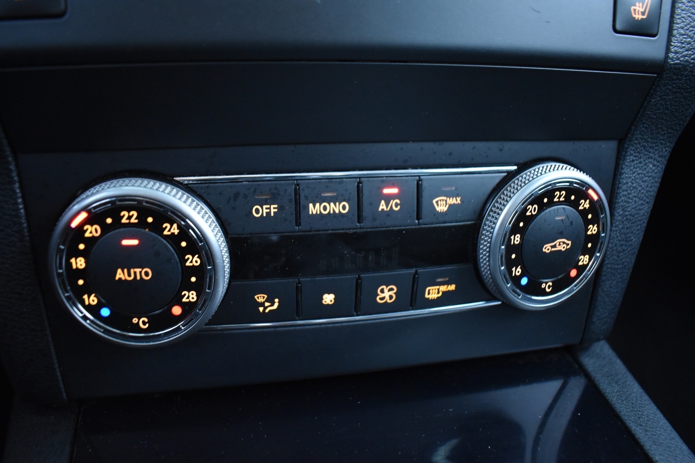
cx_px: 348
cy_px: 232
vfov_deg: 47.9
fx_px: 521
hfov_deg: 67.4
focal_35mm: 27
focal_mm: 18
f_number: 3.5
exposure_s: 1/6
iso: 3200
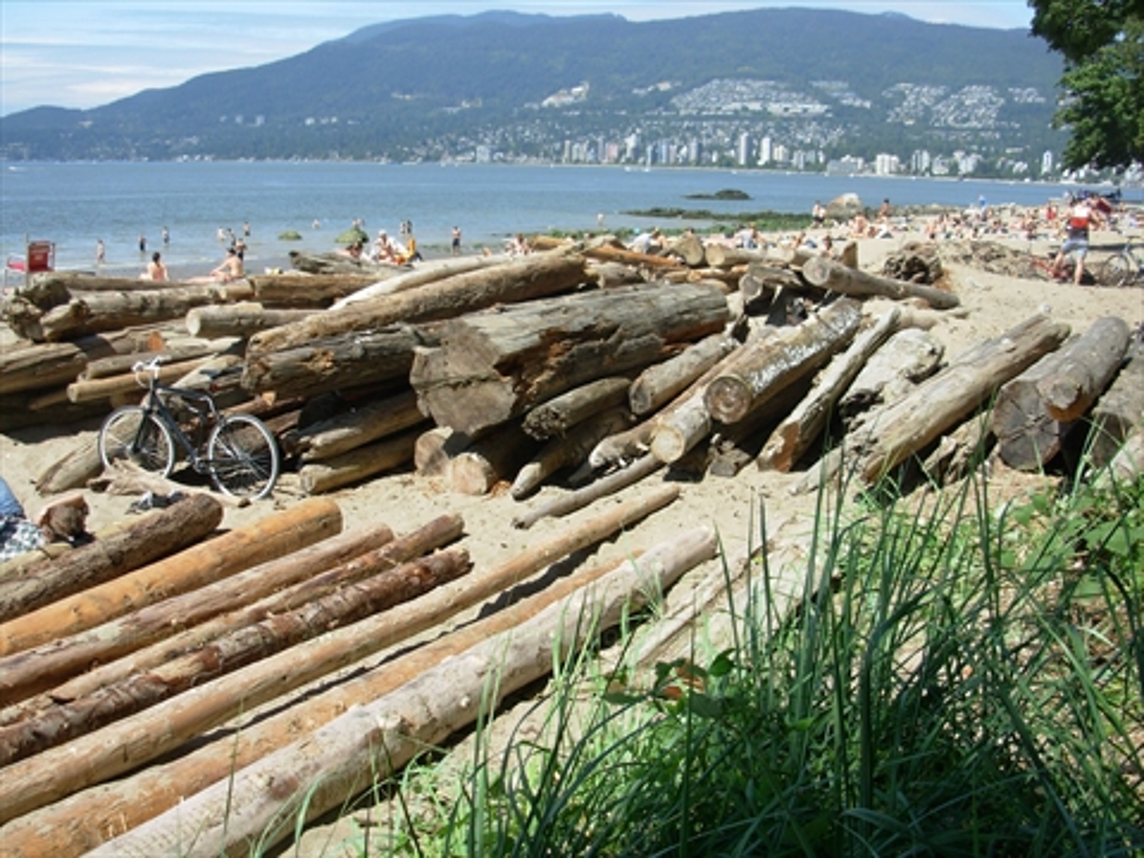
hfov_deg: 49.0
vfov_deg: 37.7
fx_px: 1256
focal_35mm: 38
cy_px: 429
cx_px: 572
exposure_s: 1/813
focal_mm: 6.3
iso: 50
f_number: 2.9
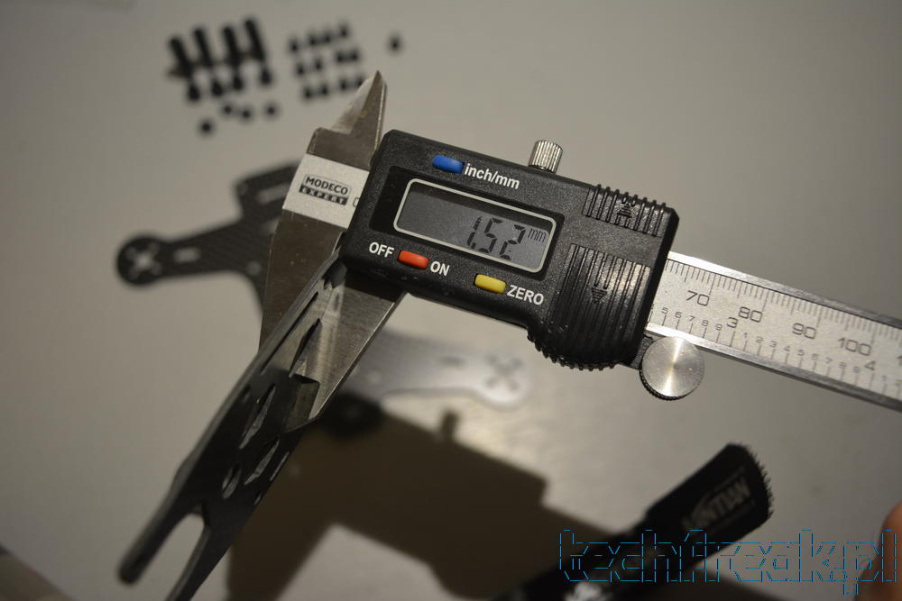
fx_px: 902
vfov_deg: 36.9
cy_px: 300
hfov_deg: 53.1
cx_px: 451
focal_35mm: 36
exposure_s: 1/100
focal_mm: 24
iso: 400
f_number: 5
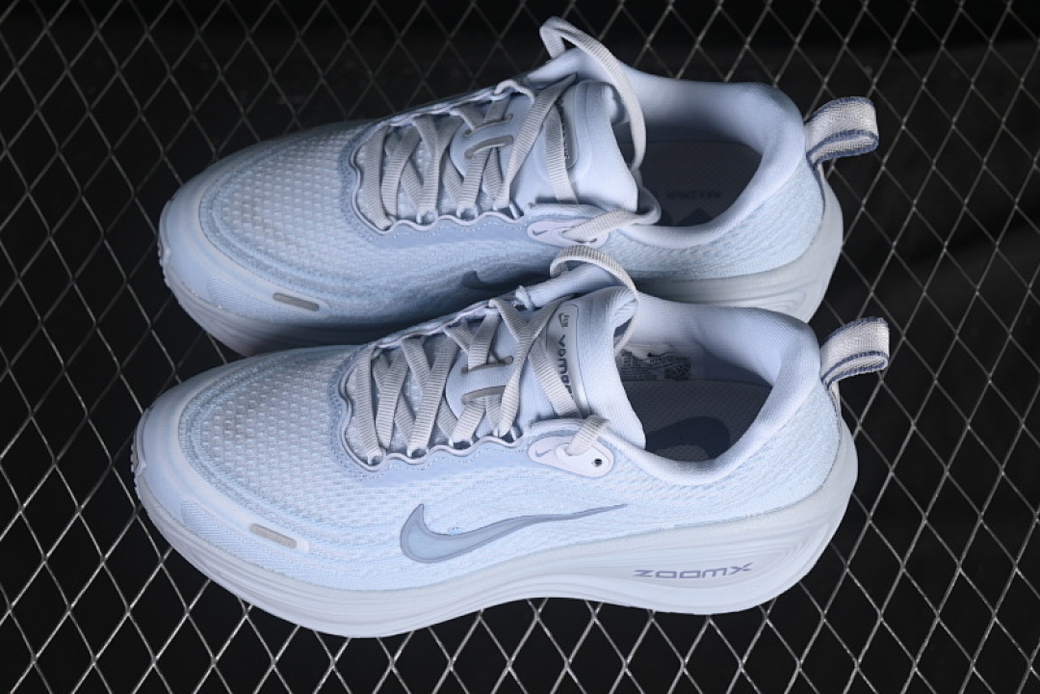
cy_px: 347
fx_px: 2166
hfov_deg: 27.0
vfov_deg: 18.2
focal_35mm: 75
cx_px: 520
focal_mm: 50
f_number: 7.1
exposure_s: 1/80
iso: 160
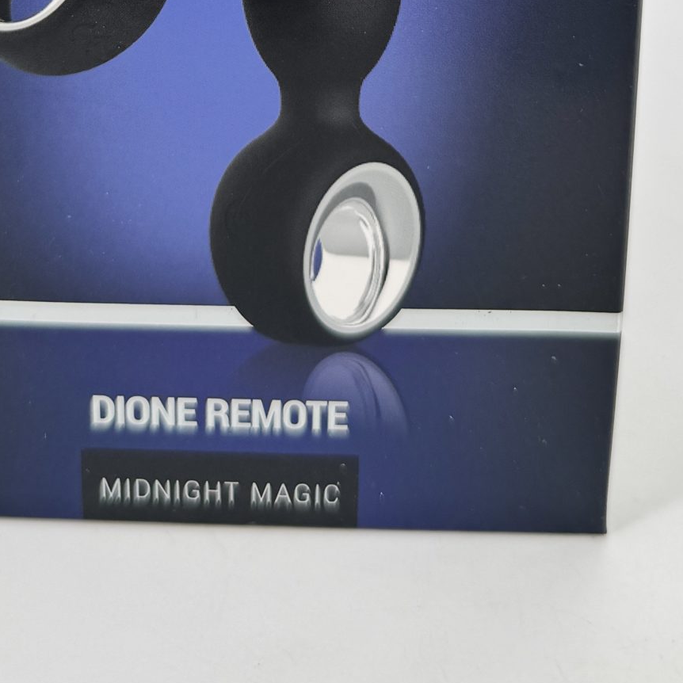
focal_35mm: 63
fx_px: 1406
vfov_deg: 24.2
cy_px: -186
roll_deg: -0.4
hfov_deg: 27.2
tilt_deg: -11.5
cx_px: 265
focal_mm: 6.76
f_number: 1.78
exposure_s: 1/572
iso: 80
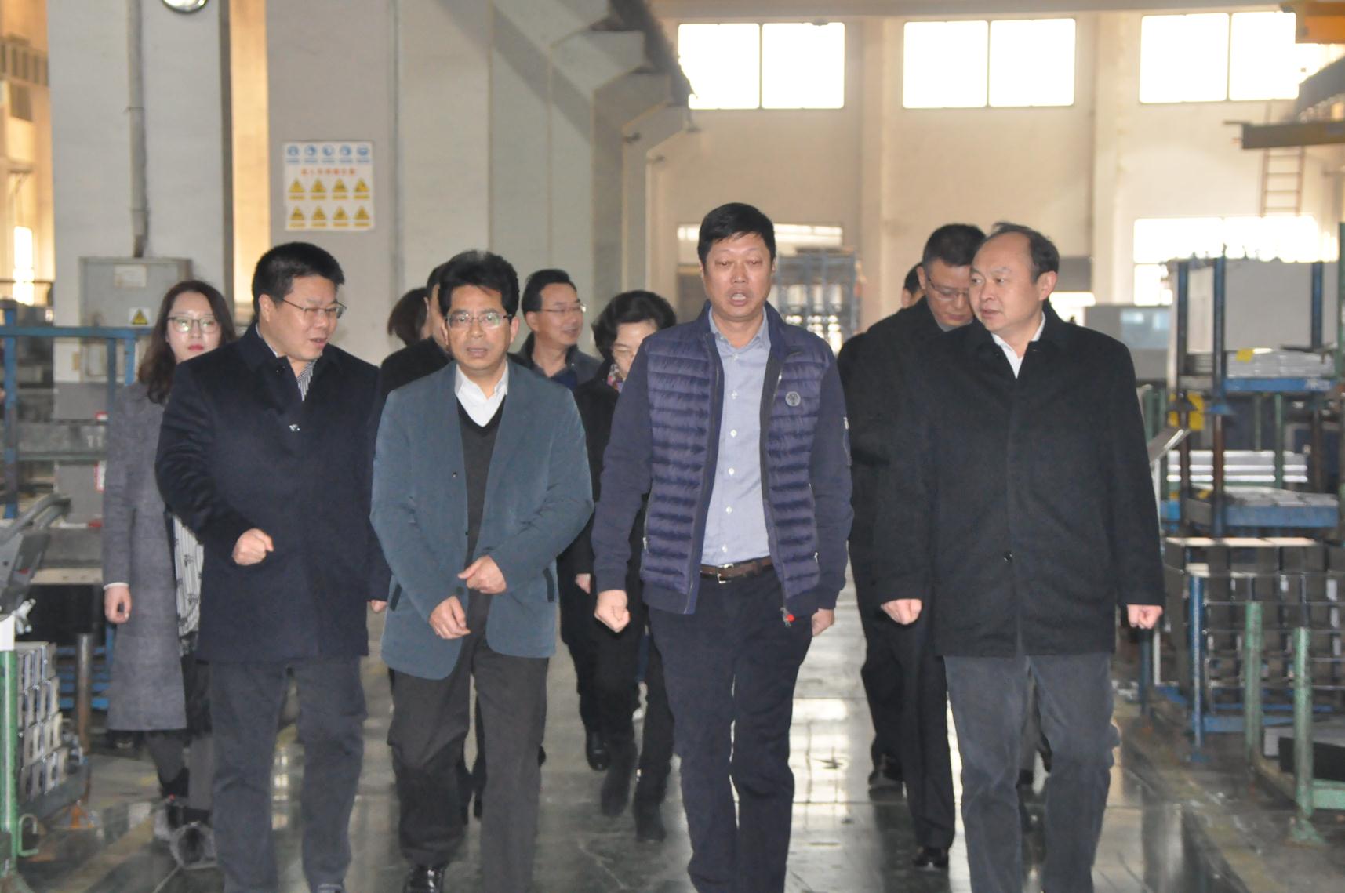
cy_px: 446
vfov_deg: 11.7
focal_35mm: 117
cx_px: 672
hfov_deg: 17.5
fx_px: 4366
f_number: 5.6
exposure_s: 1/60
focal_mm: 78
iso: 2500
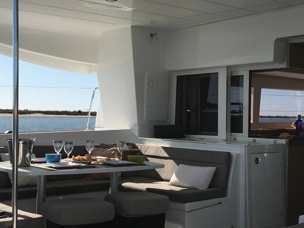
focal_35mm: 59
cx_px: 183
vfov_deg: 24.8
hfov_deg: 32.6
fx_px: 518
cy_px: 138
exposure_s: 1/3546
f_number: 1.8
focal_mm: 3.99
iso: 20
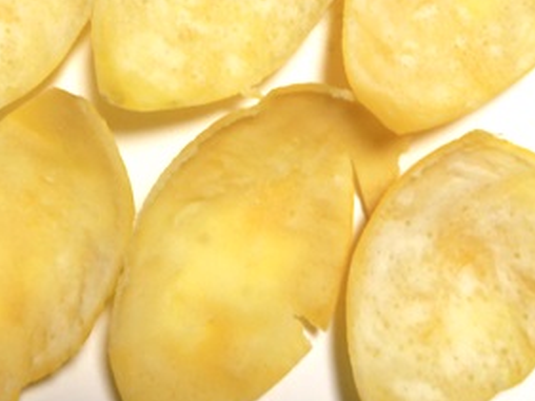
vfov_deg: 31.3
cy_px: 133
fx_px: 711
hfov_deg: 41.1
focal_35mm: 46
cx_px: 230
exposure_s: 1/30
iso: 140
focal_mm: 4.3
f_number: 3.4
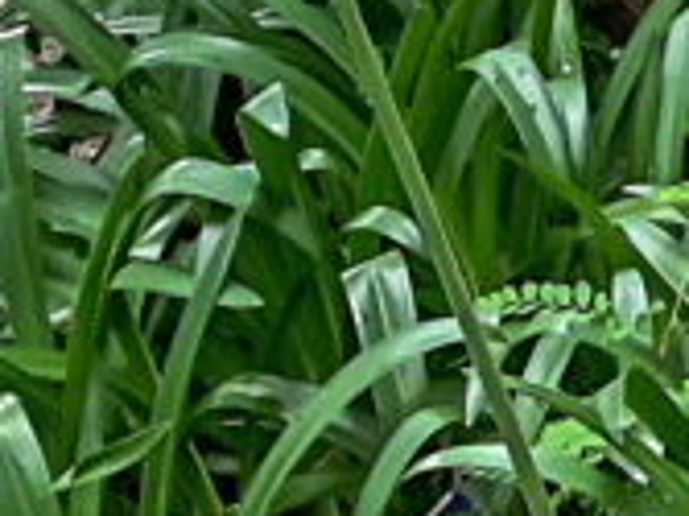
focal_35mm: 178
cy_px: -817
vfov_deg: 7.6
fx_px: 3540
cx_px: 2046
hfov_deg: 9.1
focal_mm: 3
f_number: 1.8
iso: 40
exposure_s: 1/100
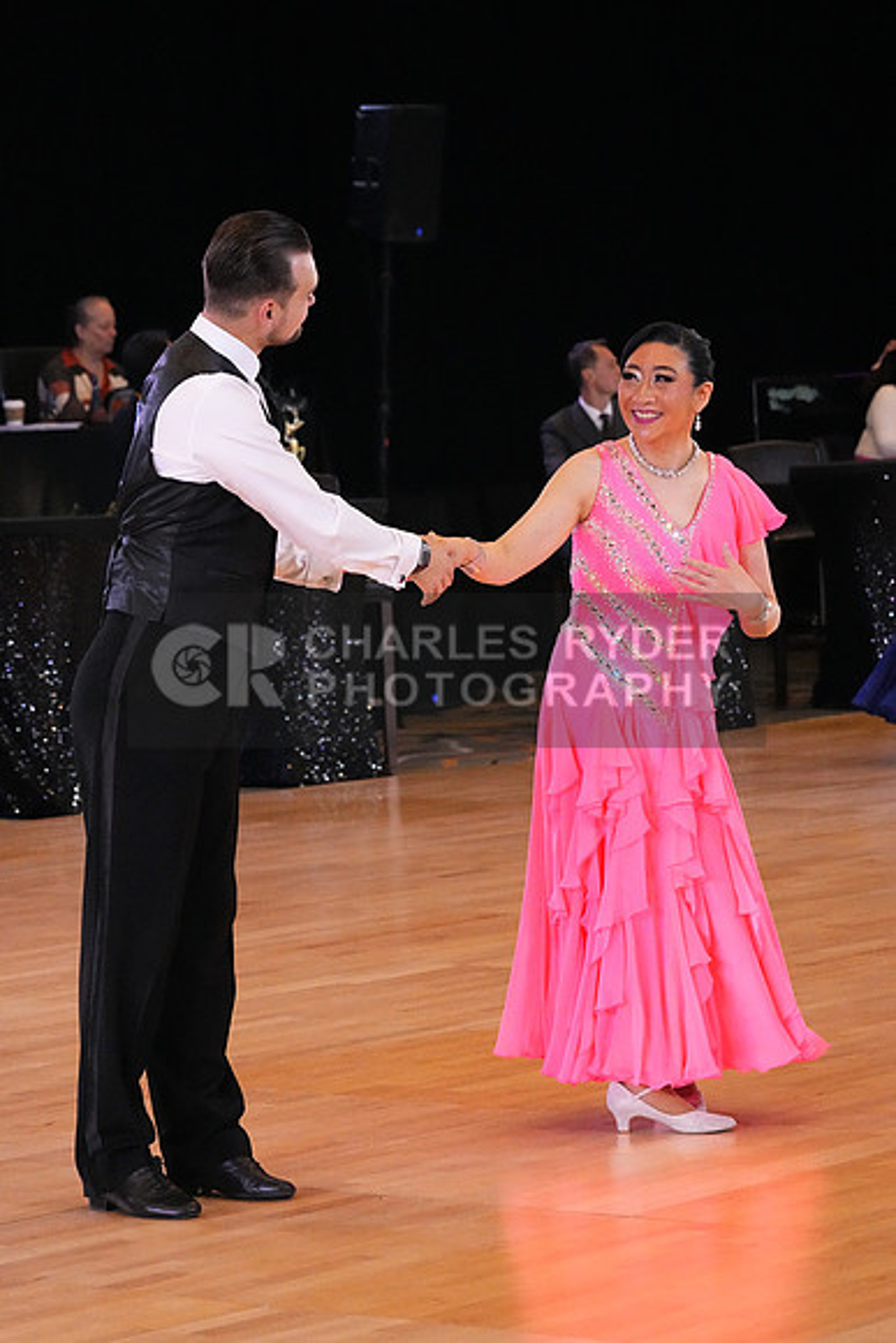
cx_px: 448
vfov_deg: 15.2
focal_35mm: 135
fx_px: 5037
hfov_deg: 10.2
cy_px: 672
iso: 16000
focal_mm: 135
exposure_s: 1/400
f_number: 8
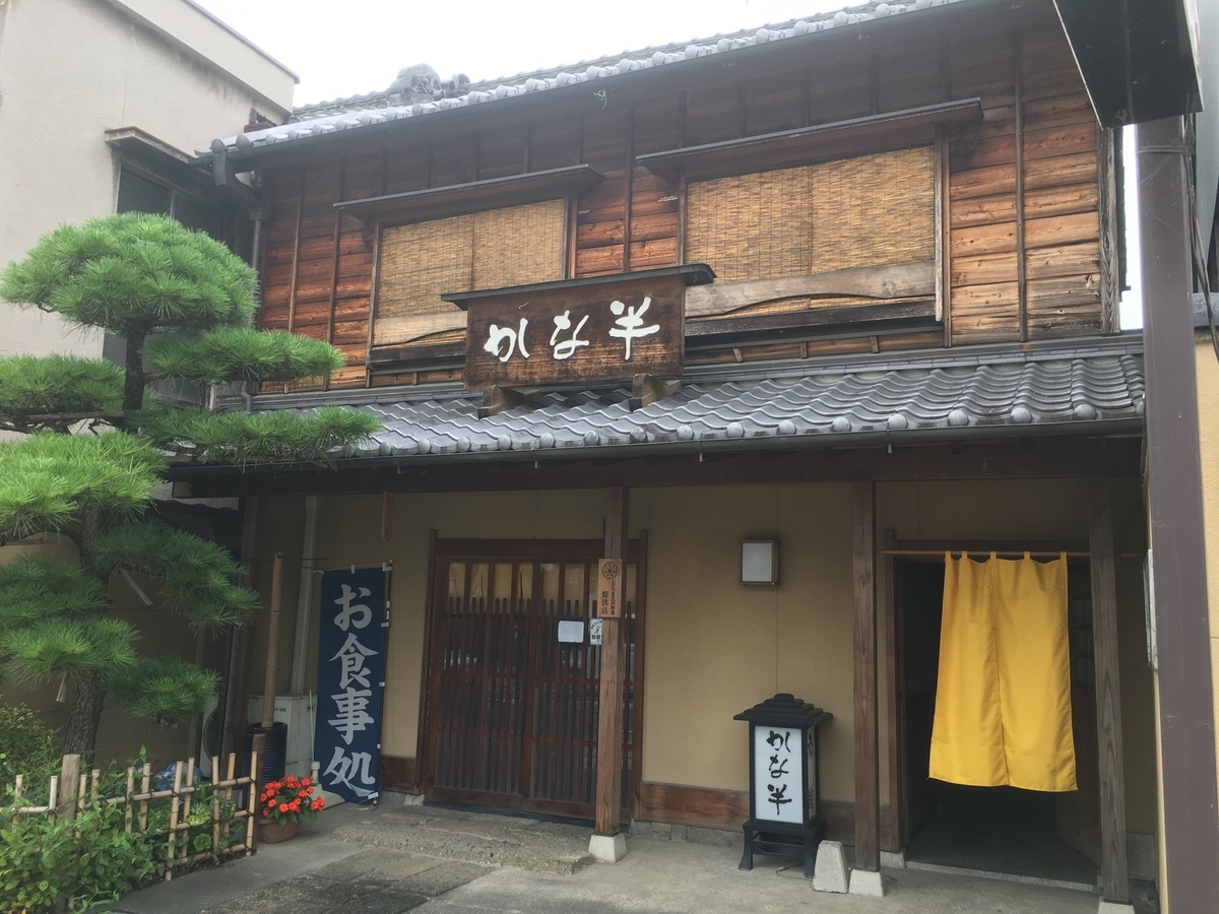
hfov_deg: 61.7
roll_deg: -3.0
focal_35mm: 29
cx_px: 610
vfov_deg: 48.2
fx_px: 1021
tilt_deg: +8.5
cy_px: 457
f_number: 2.2
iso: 25
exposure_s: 1/121
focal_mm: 4.15
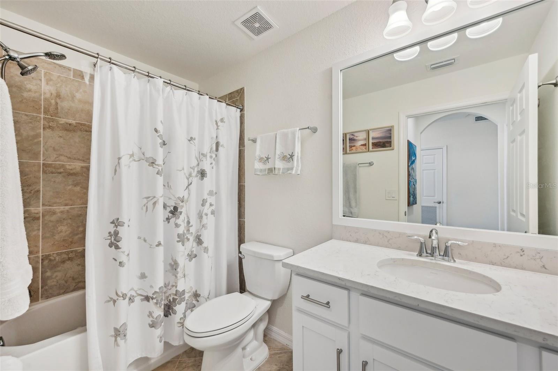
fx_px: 217
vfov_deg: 81.1
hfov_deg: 104.3
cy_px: 186
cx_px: 279
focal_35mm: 14
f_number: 8
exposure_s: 1/40
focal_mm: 14
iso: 400
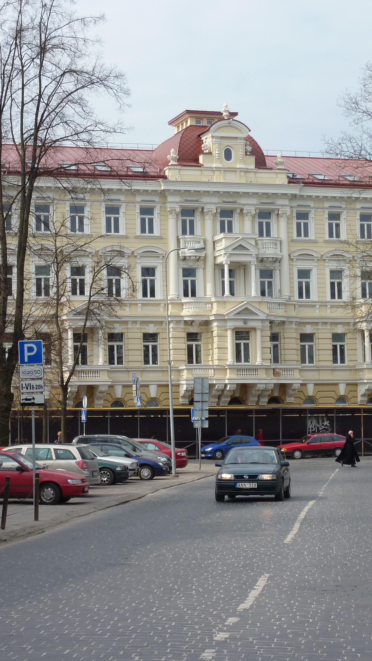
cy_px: 331
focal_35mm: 76
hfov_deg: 15.8
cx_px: 99
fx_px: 1332
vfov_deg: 27.9
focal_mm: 8.5
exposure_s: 1/500
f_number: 4.5
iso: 80
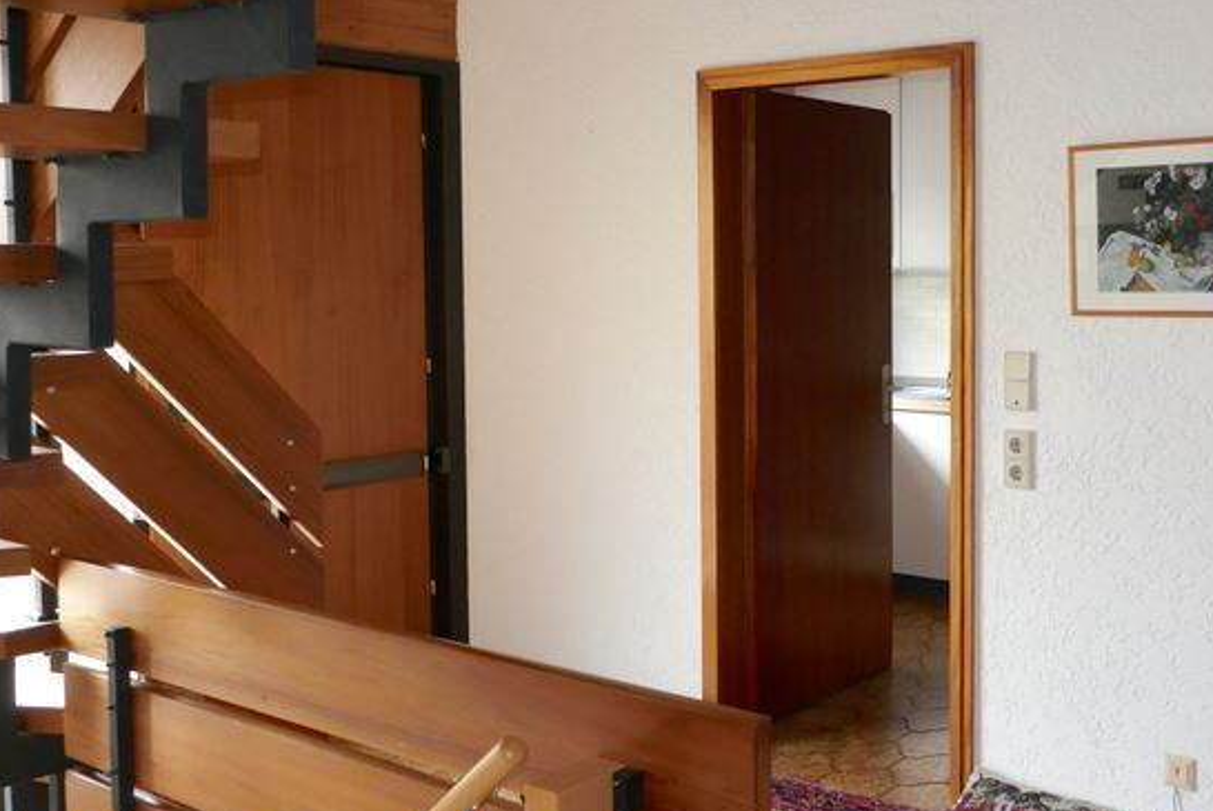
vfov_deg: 32.6
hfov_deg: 46.6
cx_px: 811
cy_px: 336
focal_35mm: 41
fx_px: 1383
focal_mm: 10.2
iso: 800
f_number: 3
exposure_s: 1/60
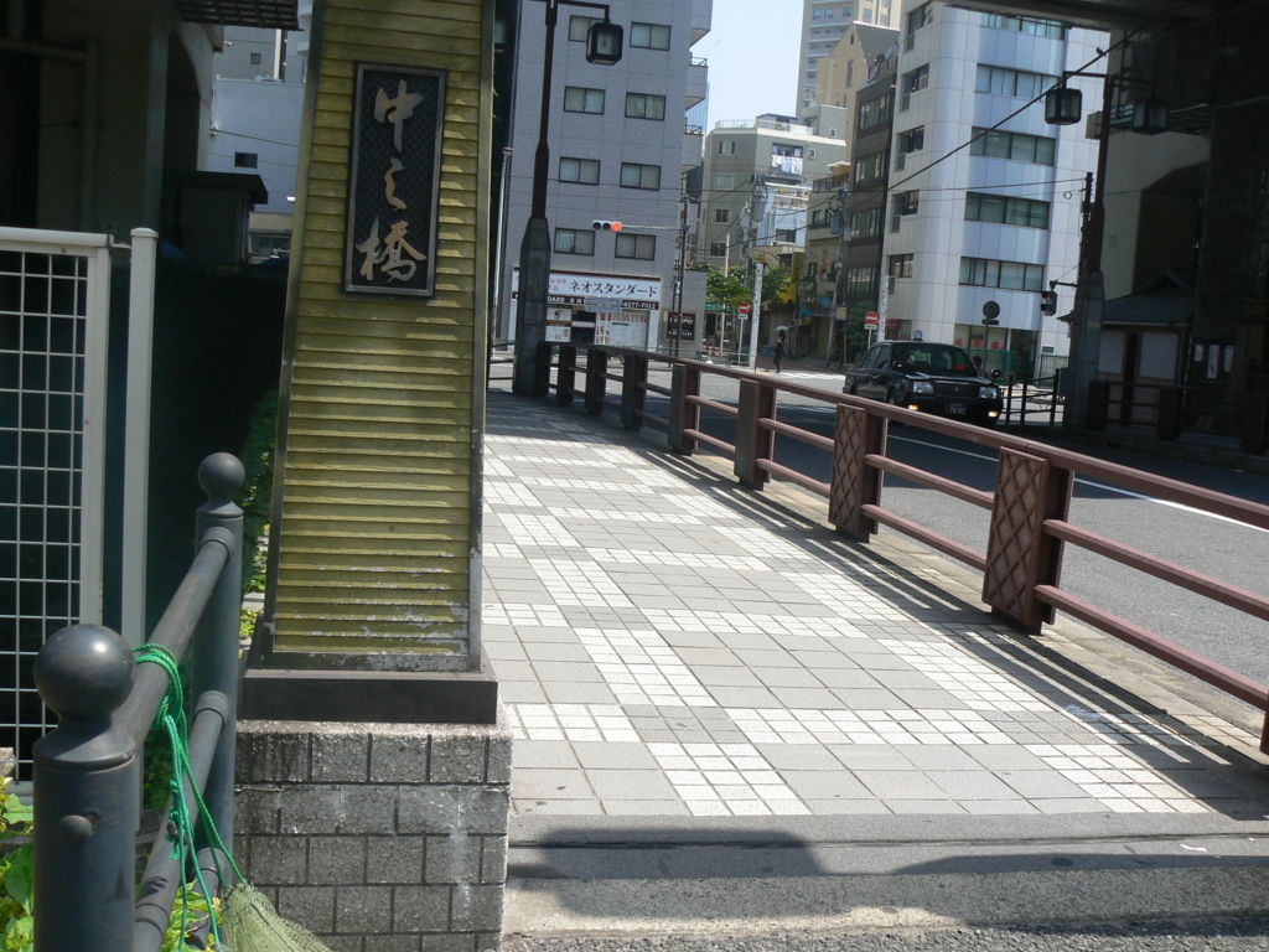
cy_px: 476
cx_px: 634
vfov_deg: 39.7
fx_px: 1320
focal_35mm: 36
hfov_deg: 51.4
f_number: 5.6
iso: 80
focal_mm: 6
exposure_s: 1/320
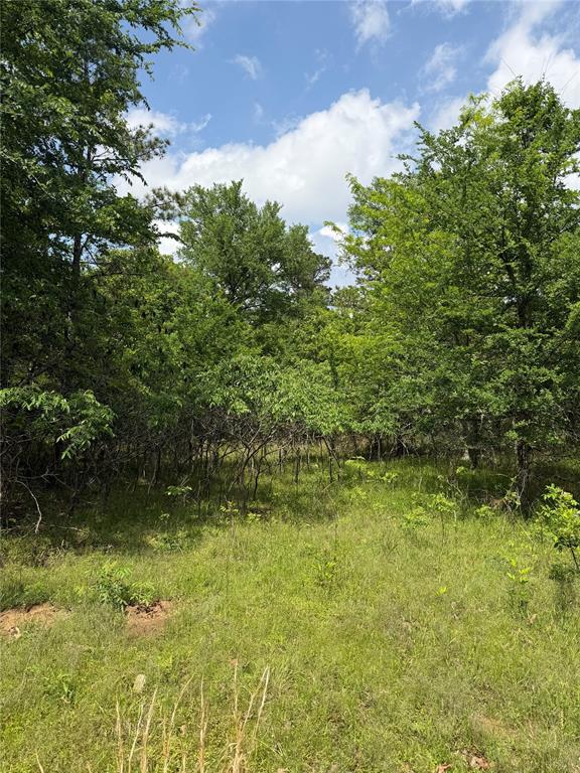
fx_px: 536
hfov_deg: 56.8
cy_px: 386
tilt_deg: +4.4
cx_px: 290
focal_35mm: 24
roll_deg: -1.6
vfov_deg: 71.6
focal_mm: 6.76
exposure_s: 1/4405
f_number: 1.78
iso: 80
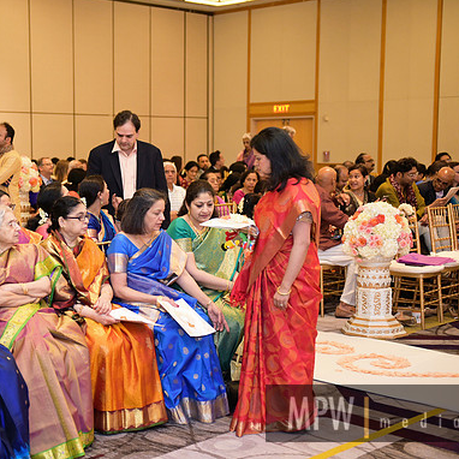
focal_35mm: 62
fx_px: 930
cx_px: 132
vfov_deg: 27.7
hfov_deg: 27.4
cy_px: 228
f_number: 2.8
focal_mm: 48
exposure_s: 1/160
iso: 2000
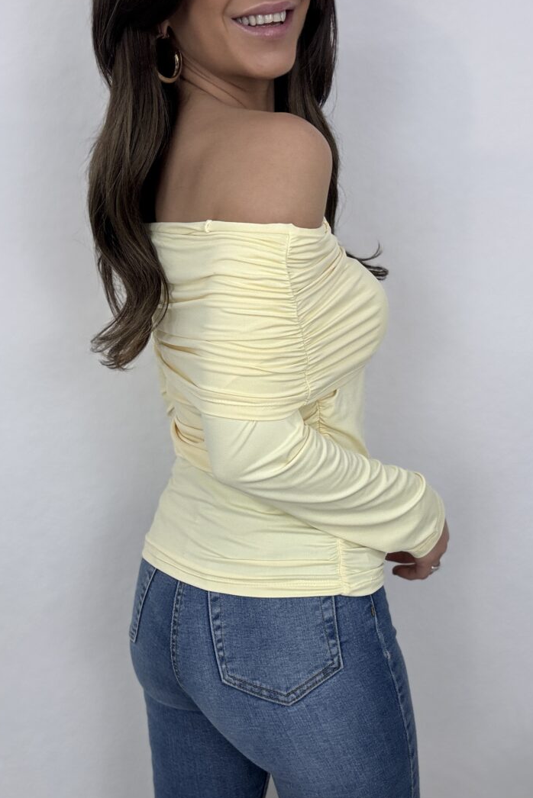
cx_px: 251
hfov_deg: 41.1
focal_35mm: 32
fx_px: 710
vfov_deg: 58.7
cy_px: 399
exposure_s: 1/100
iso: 32
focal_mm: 2.69
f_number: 1.9
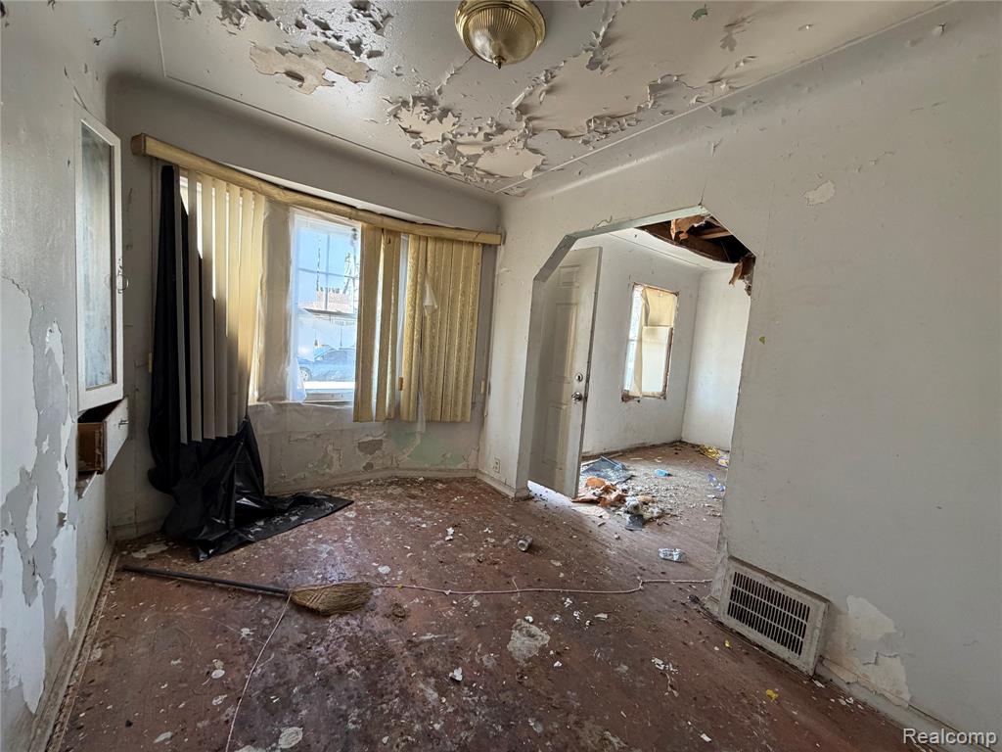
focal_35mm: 14
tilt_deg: -4.2
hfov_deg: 102.1
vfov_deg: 85.7
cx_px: 501
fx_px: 405
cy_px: 376
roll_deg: -5.0
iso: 250
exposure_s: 1/121
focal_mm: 2.22
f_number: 2.2
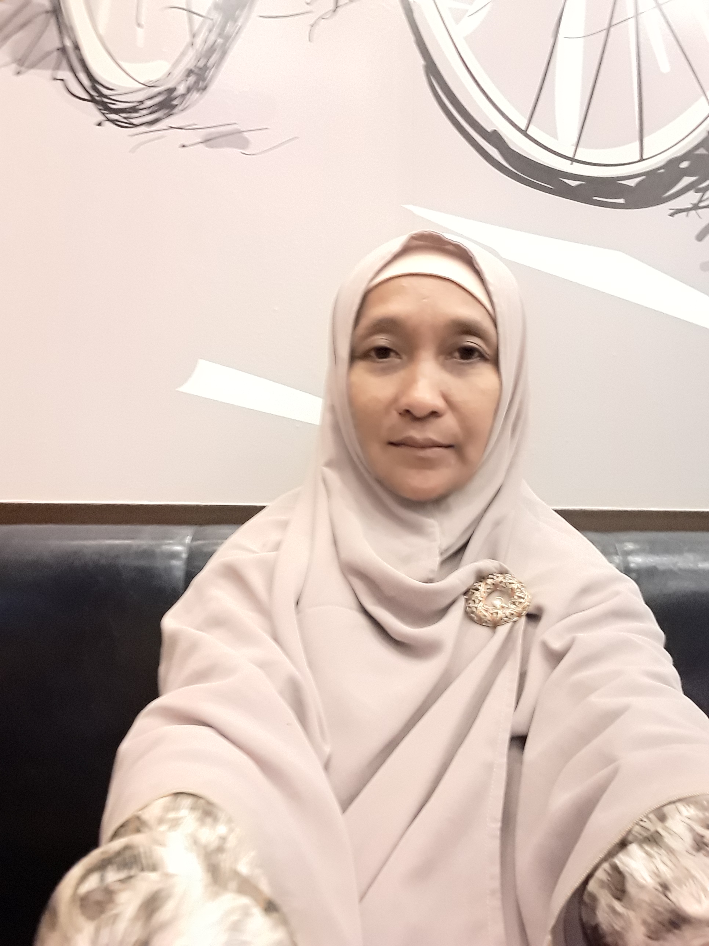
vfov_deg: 73.9
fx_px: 628
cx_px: 354
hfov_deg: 58.9
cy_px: 473
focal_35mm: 23
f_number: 2.2
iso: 100
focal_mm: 1.92
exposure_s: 1/17
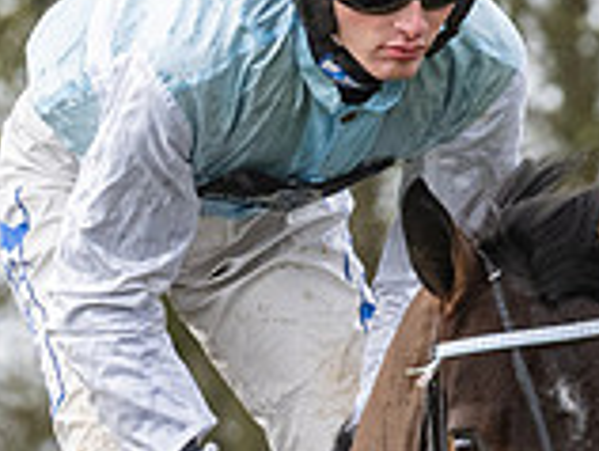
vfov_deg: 1.4
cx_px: 365
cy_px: 367
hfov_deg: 1.9
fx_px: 18145
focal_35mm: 1047
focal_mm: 140
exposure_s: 1/500
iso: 800
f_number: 5
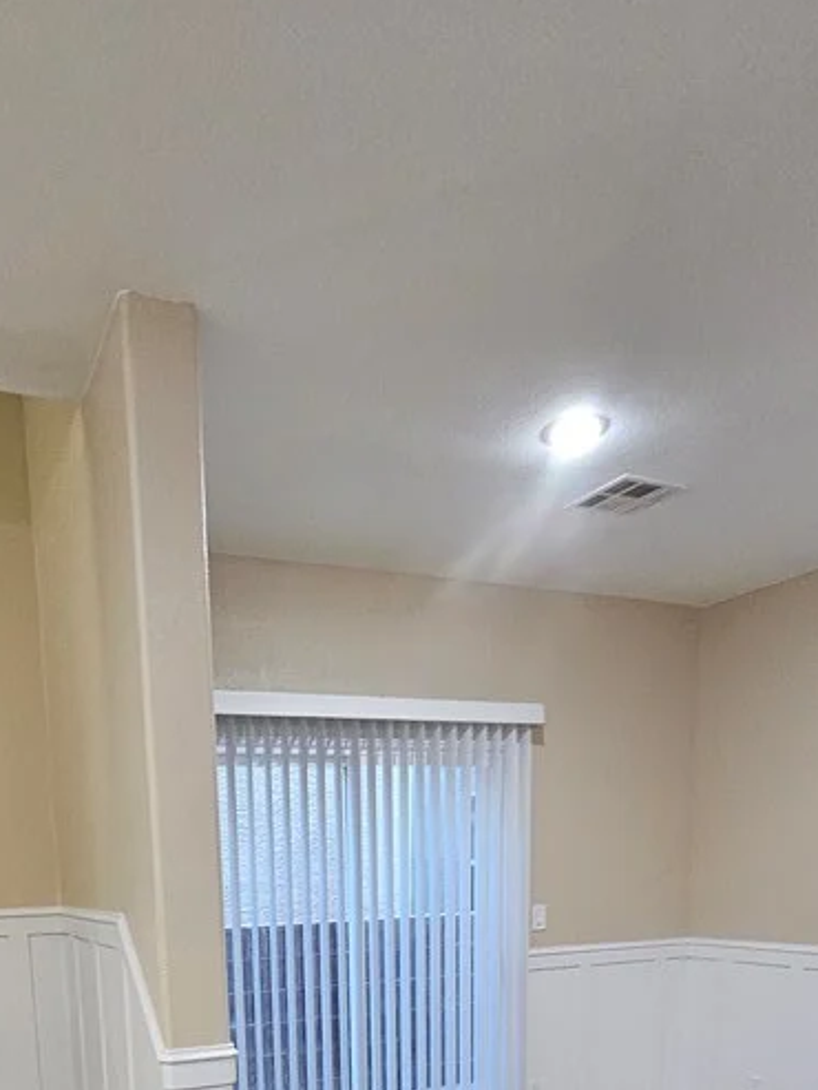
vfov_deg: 53.8
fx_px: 850
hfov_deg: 50.9
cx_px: 316
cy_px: 1048
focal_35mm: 27
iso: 320
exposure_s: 1/40
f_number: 2.2
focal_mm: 2.2
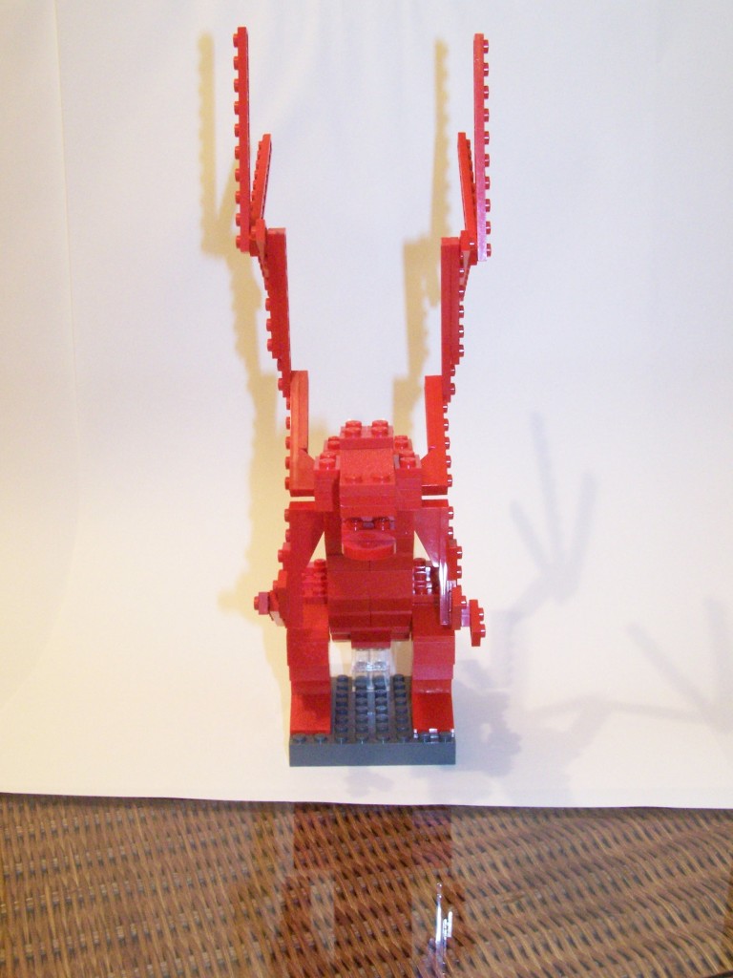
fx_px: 1129
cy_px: 489
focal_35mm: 40
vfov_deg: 46.8
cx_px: 366
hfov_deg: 36.0
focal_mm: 6.7
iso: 400
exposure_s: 1/4
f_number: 7.1
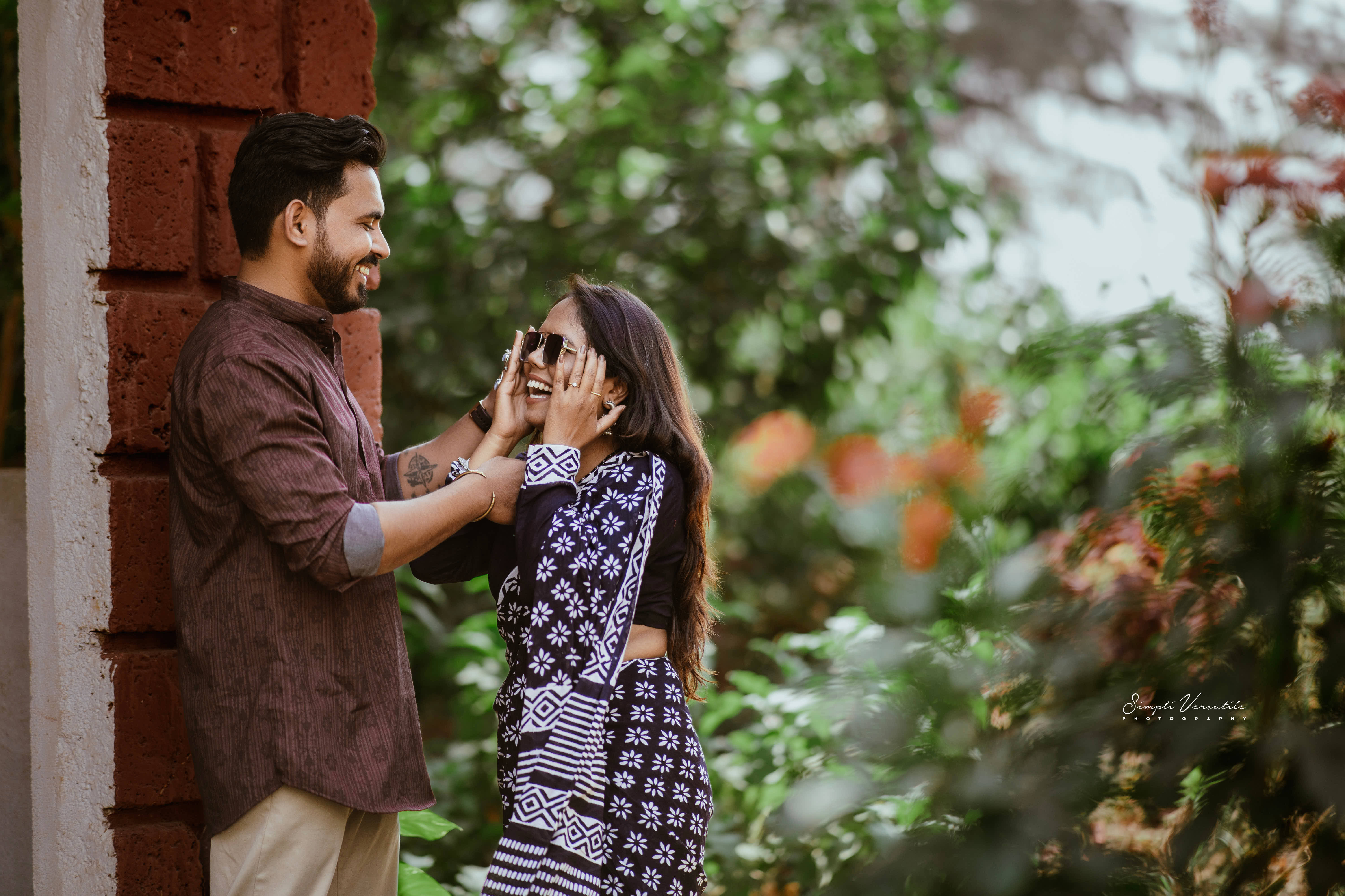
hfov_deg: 23.9
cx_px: 672
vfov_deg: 16.1
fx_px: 3175
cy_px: 448
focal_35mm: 85
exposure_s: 1/2000
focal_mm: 85
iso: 320
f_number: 1.4
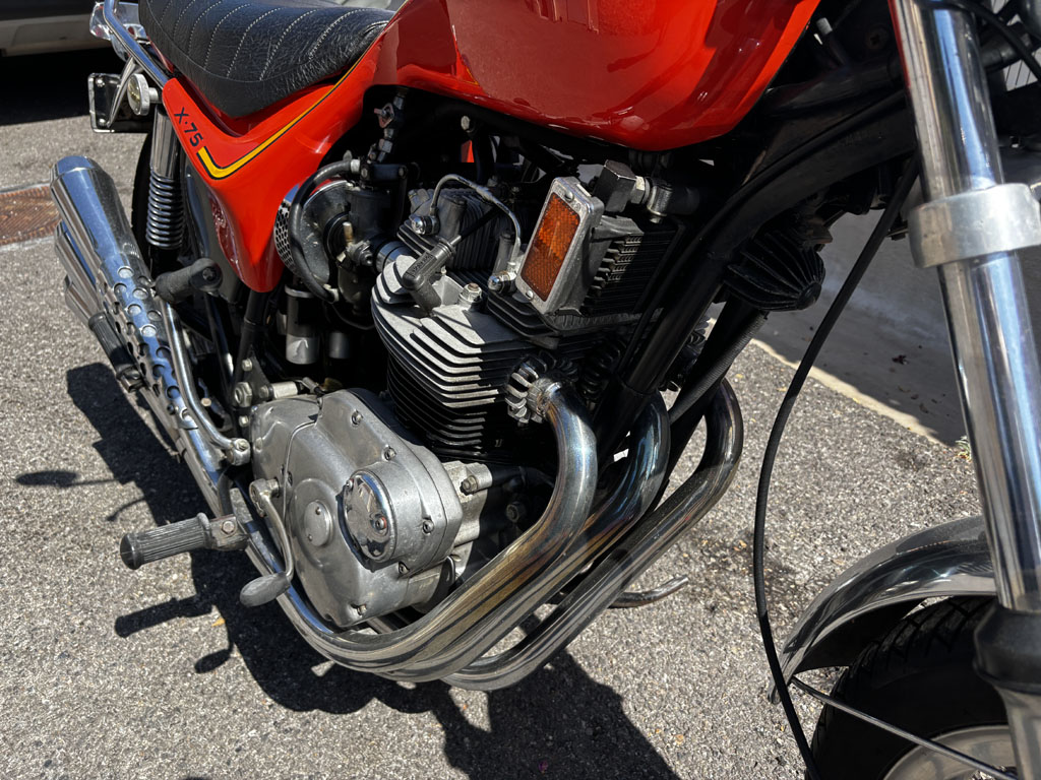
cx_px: 520
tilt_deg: -31.9
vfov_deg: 53.1
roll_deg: +6.0
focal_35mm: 26
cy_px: 390
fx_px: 782
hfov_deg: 67.3
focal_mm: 5.96
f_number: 1.6
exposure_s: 1/1205
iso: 50
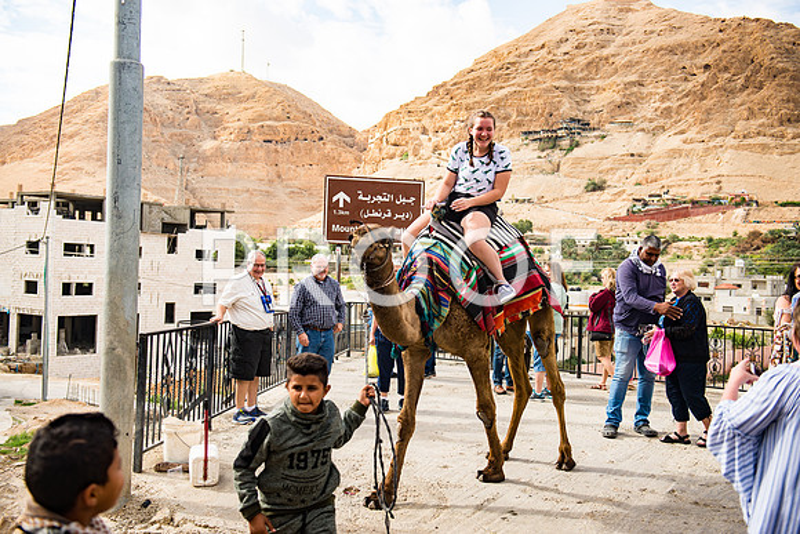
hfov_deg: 53.1
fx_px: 800
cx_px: 400
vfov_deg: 36.9
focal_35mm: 36
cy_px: 267
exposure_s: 1/2000
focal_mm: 36
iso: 200
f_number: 2.8
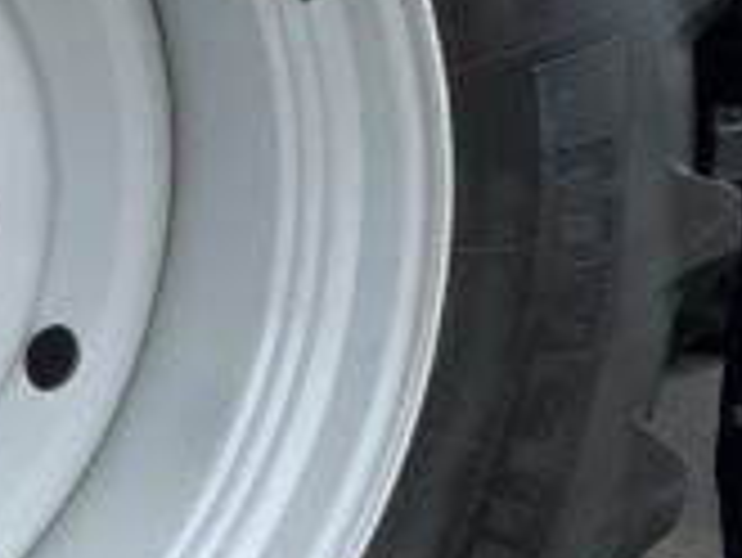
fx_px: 3861
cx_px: -216
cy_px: 328
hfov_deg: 10.7
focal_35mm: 180
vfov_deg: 8.3
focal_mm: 3
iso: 16
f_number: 1.8
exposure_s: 1/551
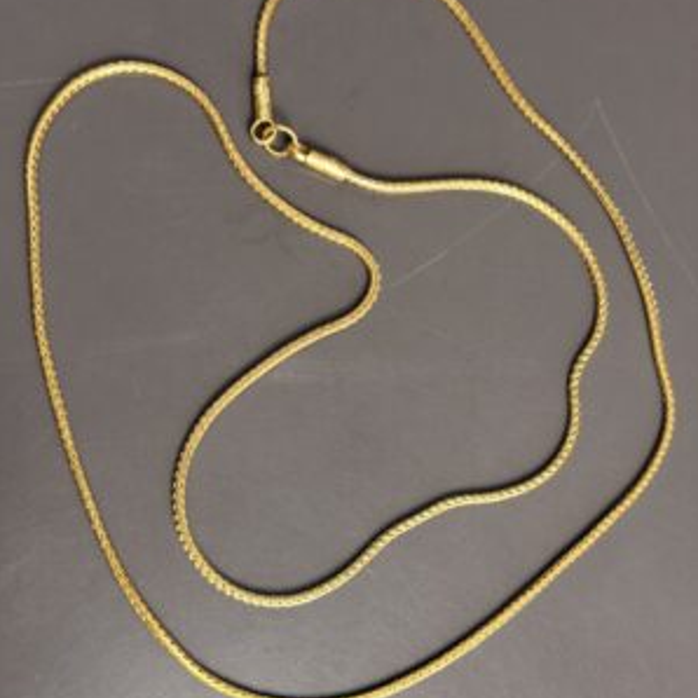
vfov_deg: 30.0
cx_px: 349
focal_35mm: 57
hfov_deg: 30.0
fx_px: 1300
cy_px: 358
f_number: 1.78
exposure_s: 1/50
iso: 64
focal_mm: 6.76
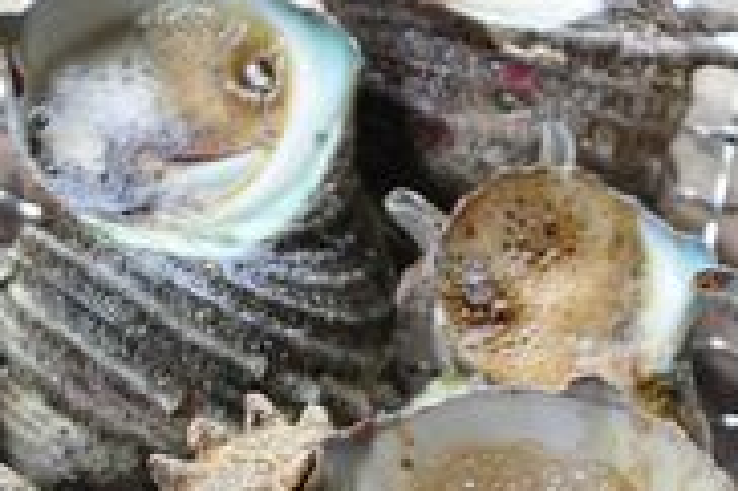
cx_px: 195
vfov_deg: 4.1
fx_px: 6759
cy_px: 609
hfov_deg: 6.2
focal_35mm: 330
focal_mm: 80
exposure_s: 1/100
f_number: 5.3
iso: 800
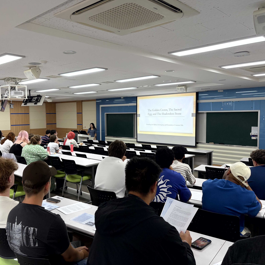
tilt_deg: -3.1
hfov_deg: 52.2
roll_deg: +2.2
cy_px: 131
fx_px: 268
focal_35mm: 31
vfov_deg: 52.5
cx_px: 105
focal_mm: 5.96
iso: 125
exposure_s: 1/166
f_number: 1.6
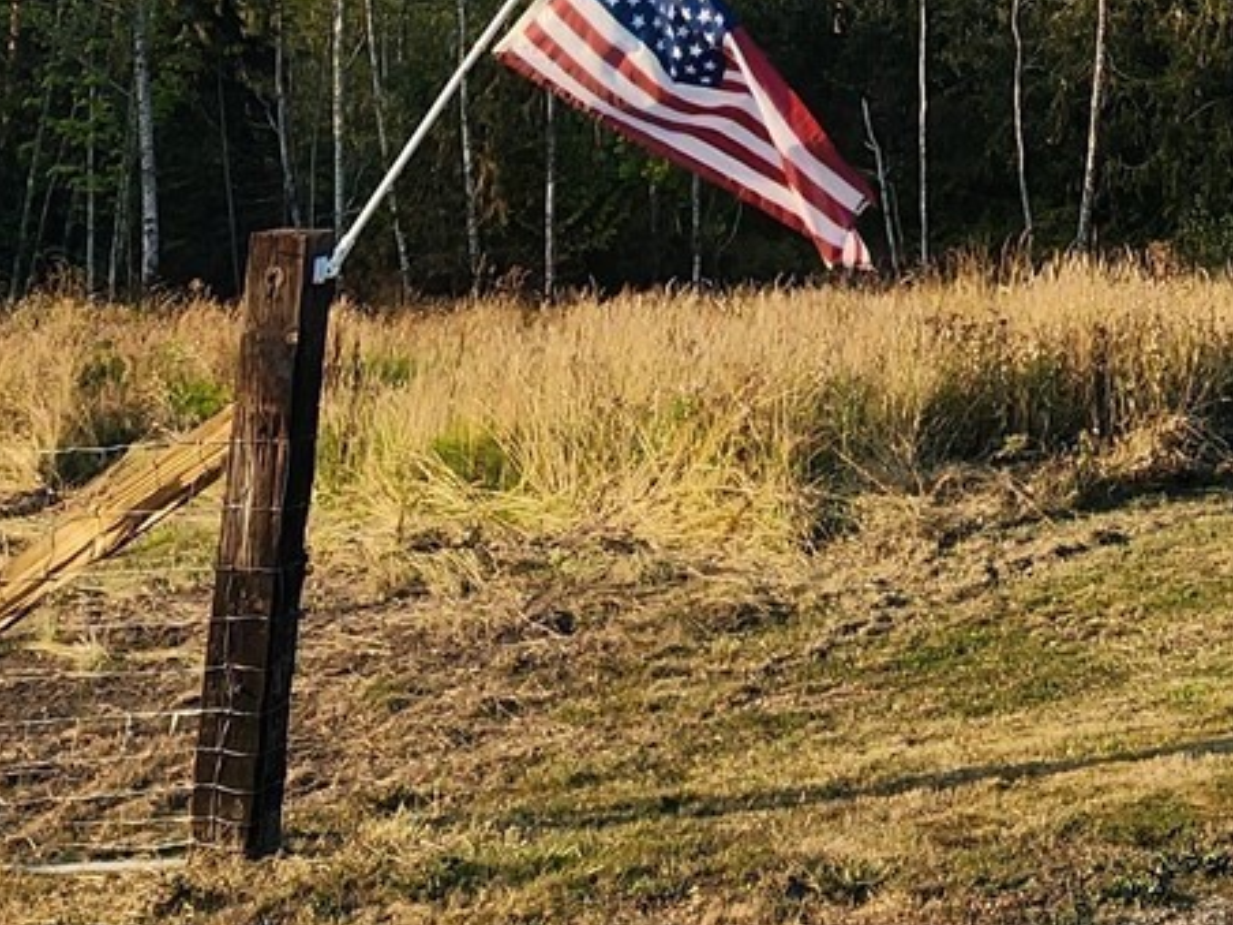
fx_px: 1638
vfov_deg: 25.5
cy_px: -379
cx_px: 1206
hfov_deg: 37.3
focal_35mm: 46
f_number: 2.2
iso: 50
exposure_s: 1/1293
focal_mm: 2.2
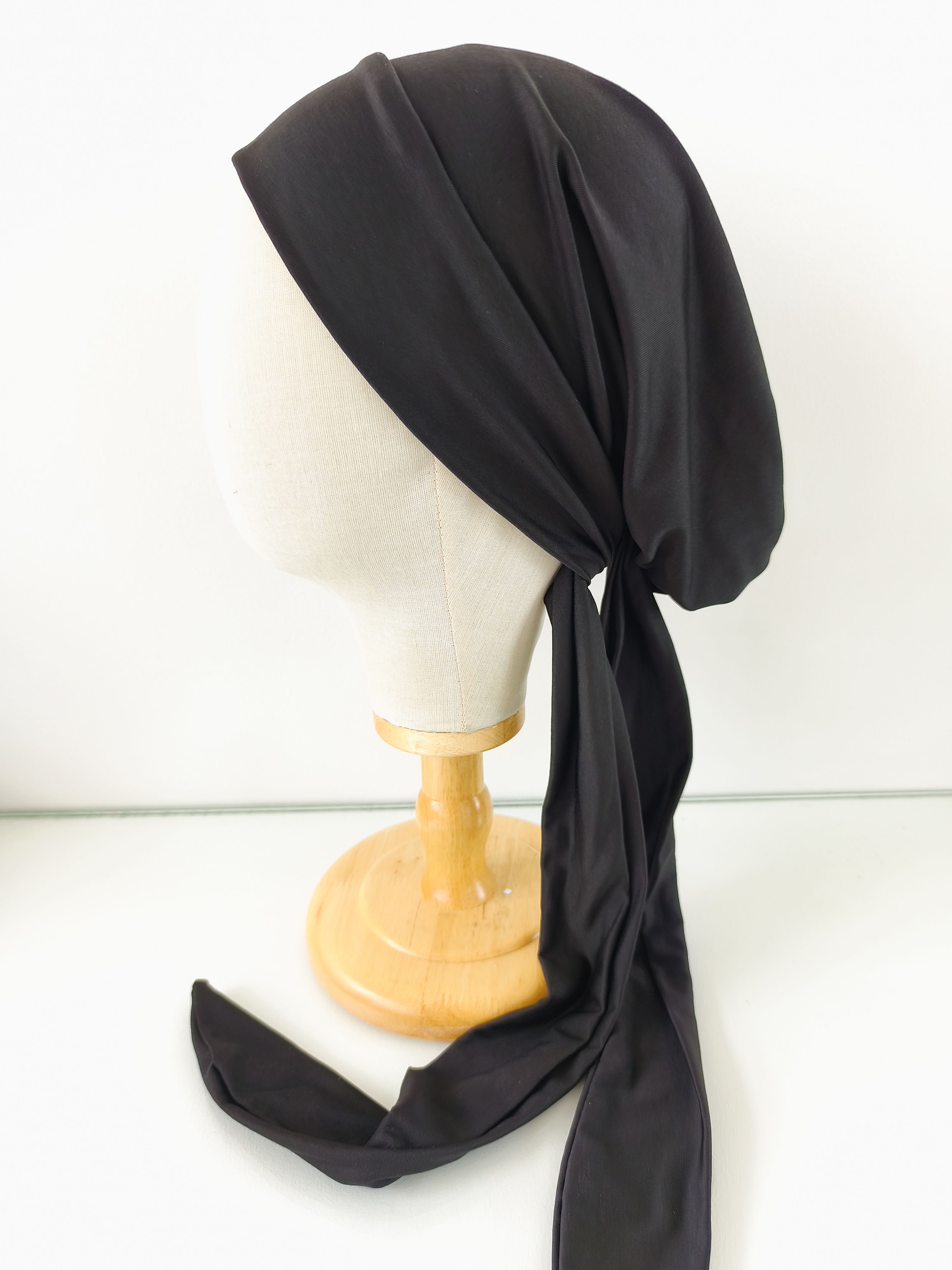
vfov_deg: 73.9
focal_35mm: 23
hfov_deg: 58.9
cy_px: 635
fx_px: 843
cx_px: 476
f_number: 1.65
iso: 100
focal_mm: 6.14
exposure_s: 1/60
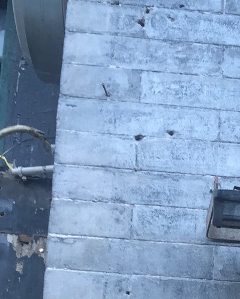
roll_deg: -1.2
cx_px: 301
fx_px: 1030
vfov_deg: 14.0
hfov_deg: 12.9
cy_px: 593
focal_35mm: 116
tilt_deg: +14.2
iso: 50
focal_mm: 4.15
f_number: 2.2
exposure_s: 1/100
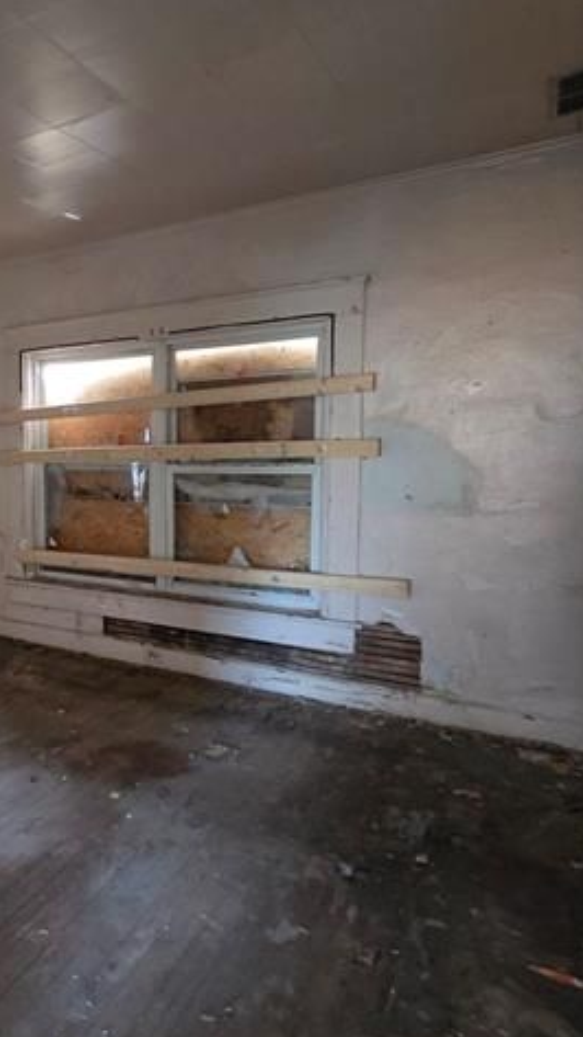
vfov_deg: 78.7
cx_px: 13
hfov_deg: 43.2
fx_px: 632
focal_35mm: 23
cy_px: 502
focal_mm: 2.2
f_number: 2.2
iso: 1250
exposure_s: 1/30
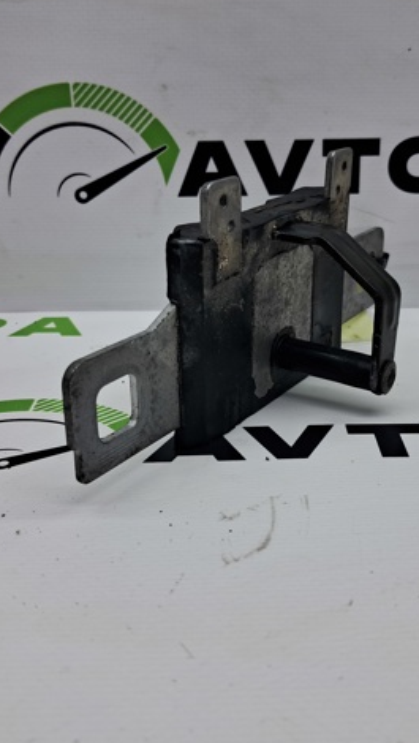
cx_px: 259
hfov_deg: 29.6
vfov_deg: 50.5
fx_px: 789
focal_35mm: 40
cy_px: 374
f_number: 1.8
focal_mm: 4
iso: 50
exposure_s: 1/100
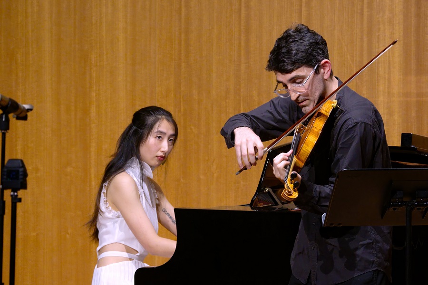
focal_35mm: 256
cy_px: 142
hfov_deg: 8.0
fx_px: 3043
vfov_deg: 5.4
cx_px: 214
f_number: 7.1
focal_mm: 170.5
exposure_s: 1/100
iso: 5000
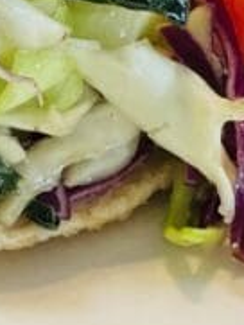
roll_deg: -0.2
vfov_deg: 6.7
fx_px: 2760
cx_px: -152
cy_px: 7
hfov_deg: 5.0
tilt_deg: -28.7
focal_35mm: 294
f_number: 2
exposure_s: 1/61
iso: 250
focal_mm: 6
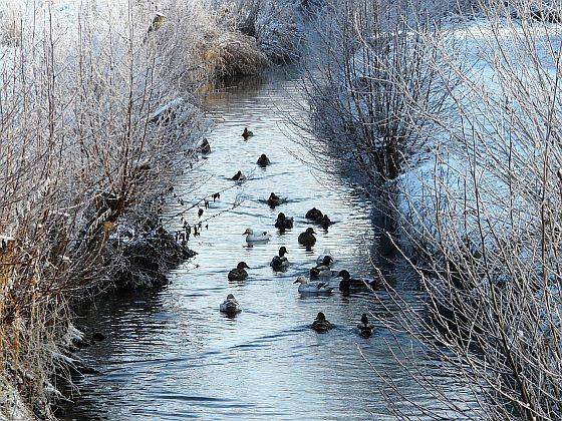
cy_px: 210
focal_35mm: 138
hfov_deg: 14.3
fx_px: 2240
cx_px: 281
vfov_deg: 10.7
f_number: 5
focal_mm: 22.6
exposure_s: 1/200
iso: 100
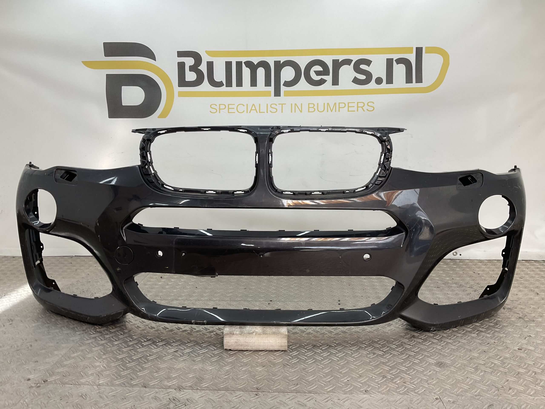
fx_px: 457
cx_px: 272
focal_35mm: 29
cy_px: 204
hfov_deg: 61.7
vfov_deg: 48.2
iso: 16
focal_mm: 3
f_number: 1.8
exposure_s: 1/145
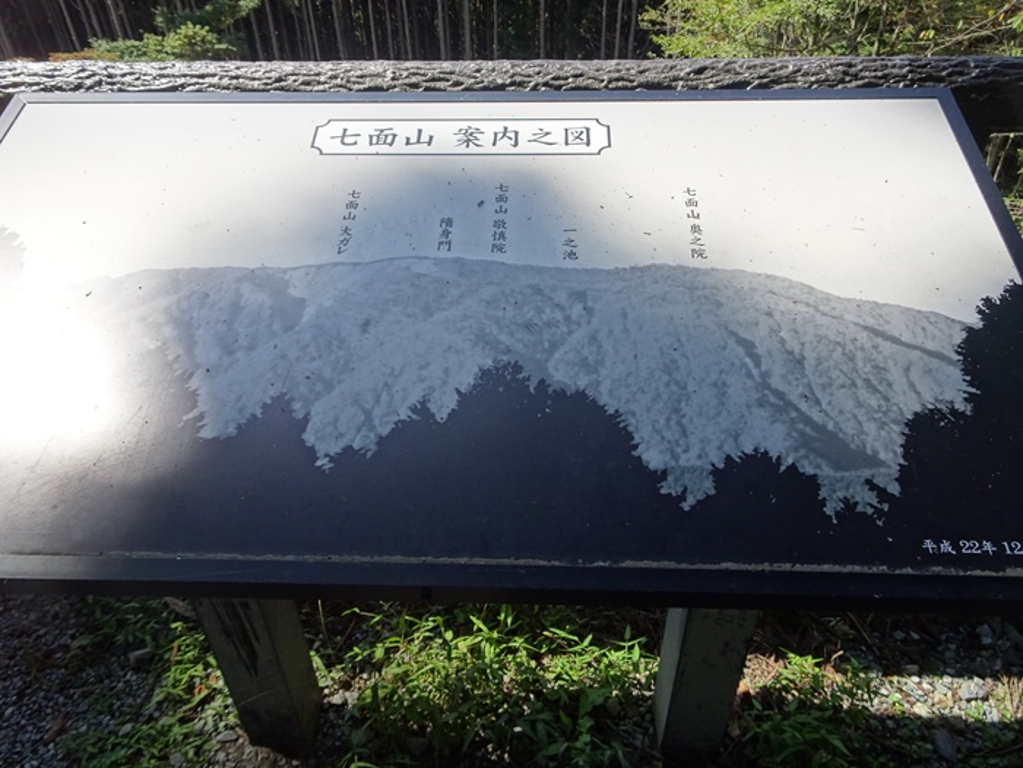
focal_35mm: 24
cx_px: 512
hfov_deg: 71.6
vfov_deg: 56.8
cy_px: 384
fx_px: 709
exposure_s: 1/320
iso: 80
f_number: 3.5
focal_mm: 4.13
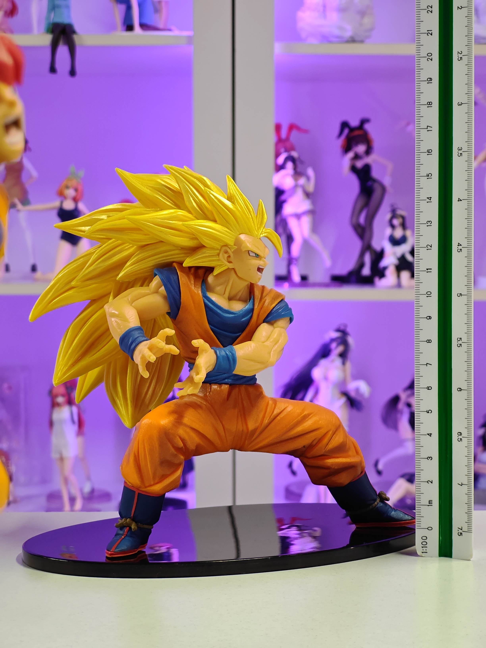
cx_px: 243
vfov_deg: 24.4
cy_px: 324
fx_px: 1498
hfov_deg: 18.4
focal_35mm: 80
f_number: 2.4
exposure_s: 1/25
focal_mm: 7.48
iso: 1000
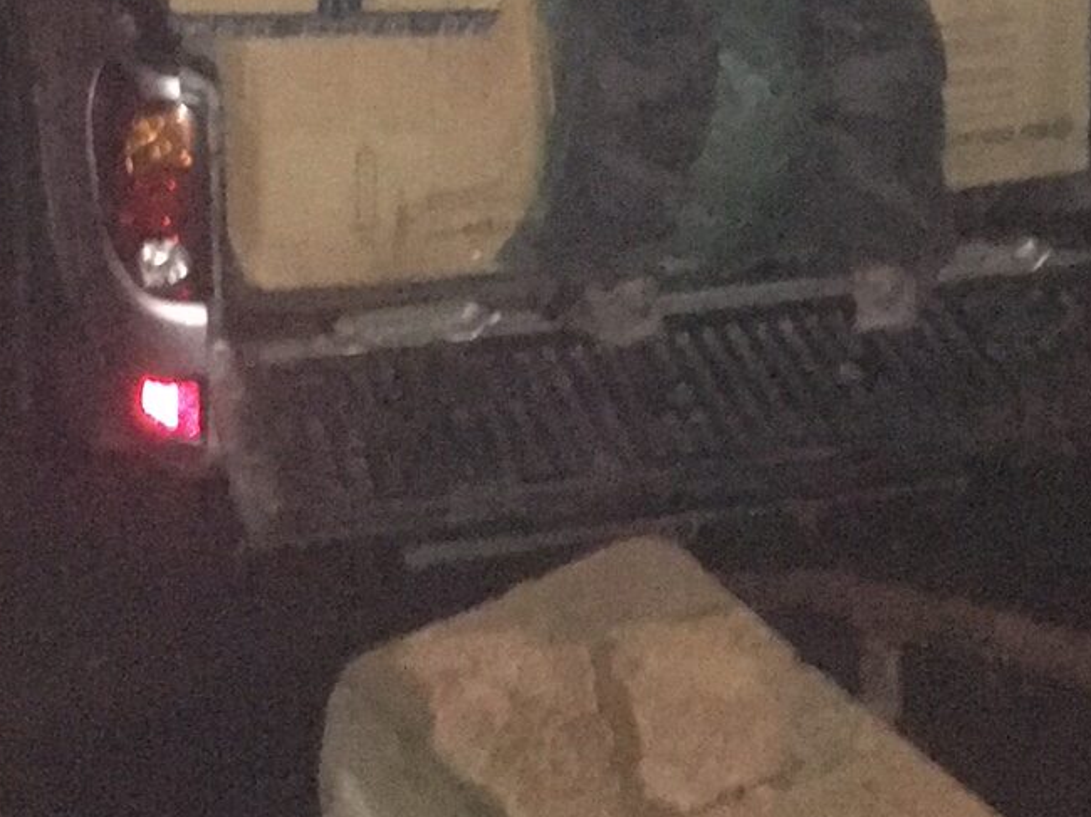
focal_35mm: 90
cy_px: -525
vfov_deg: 14.8
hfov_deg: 21.8
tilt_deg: -10.9
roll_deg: -1.6
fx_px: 2836
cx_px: 544
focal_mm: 4.15
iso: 2000
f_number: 2.2
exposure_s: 1/17
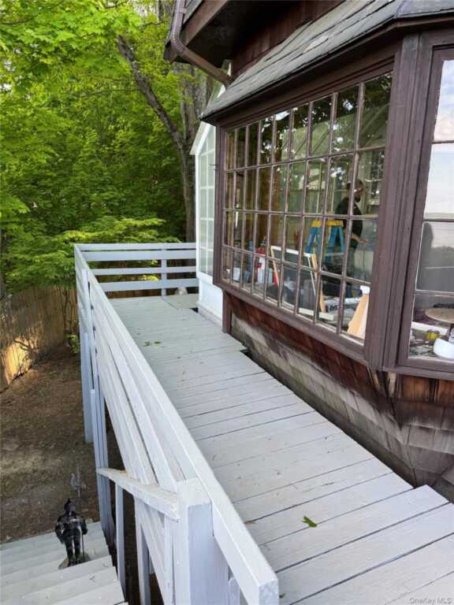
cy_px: 302
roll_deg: -3.5
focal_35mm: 24
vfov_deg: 71.6
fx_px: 420
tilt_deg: -8.6
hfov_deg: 56.8
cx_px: 227
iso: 64
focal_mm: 6.76
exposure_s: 1/226
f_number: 1.78
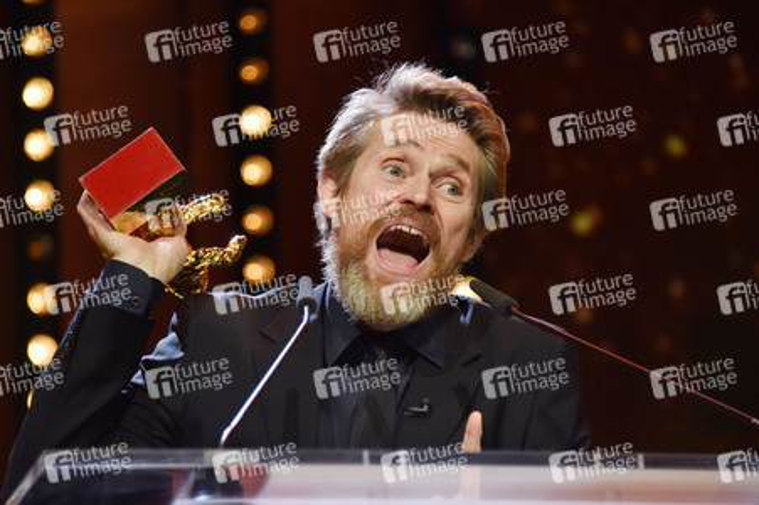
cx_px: 380
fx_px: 6320
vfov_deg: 4.6
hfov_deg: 6.9
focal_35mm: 300
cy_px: 252
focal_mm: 300
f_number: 5.6
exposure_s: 1/125
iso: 4000
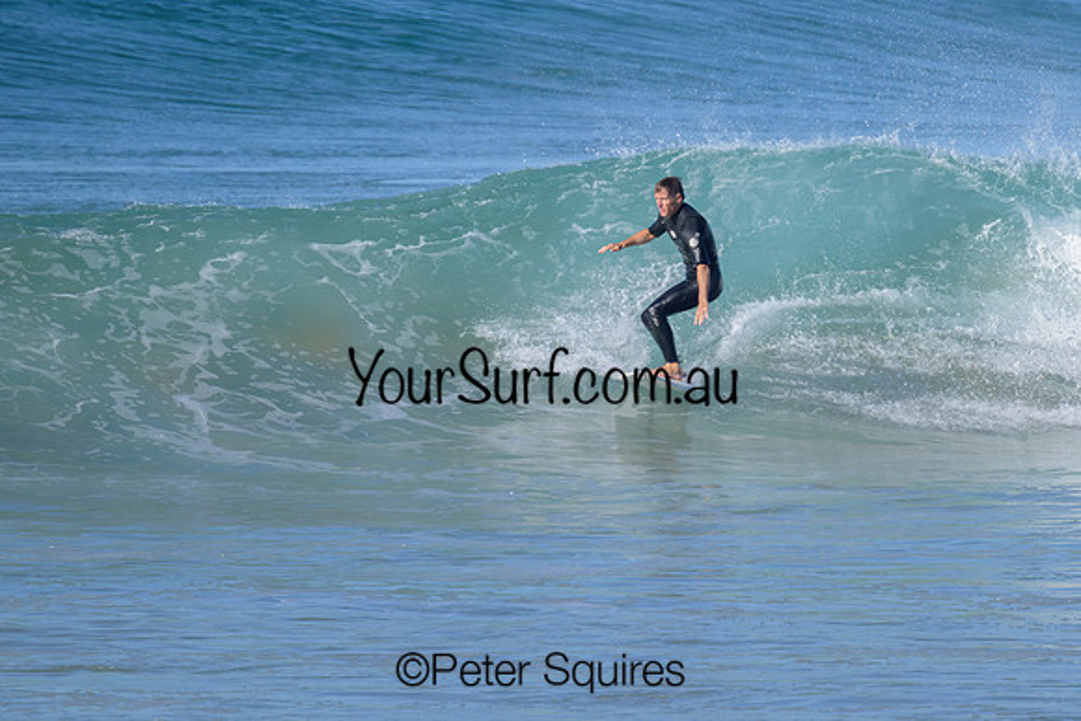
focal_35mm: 1086
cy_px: 332
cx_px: 734
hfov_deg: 1.9
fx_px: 32624
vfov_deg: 1.3
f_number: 11
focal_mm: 800
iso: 500
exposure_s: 1/1250
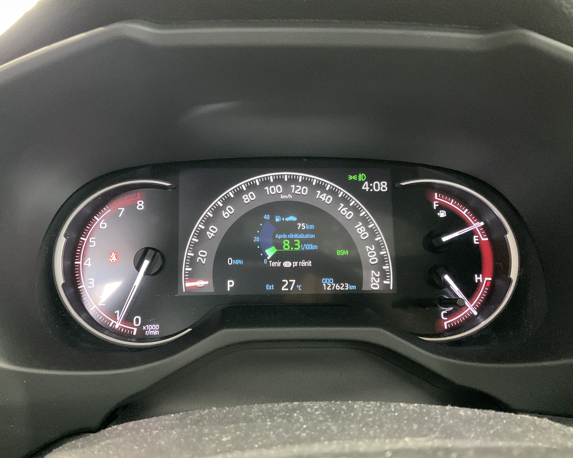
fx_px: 560
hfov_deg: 54.2
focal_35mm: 33
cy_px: 217
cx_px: 263
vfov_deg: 44.5
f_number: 1.8
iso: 500
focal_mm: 3
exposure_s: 1/30
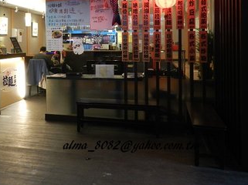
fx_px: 279
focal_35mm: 39
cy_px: 44
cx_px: 59
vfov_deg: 35.8
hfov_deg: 46.0
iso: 400
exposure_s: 1/13
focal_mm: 4.5
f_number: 3.5
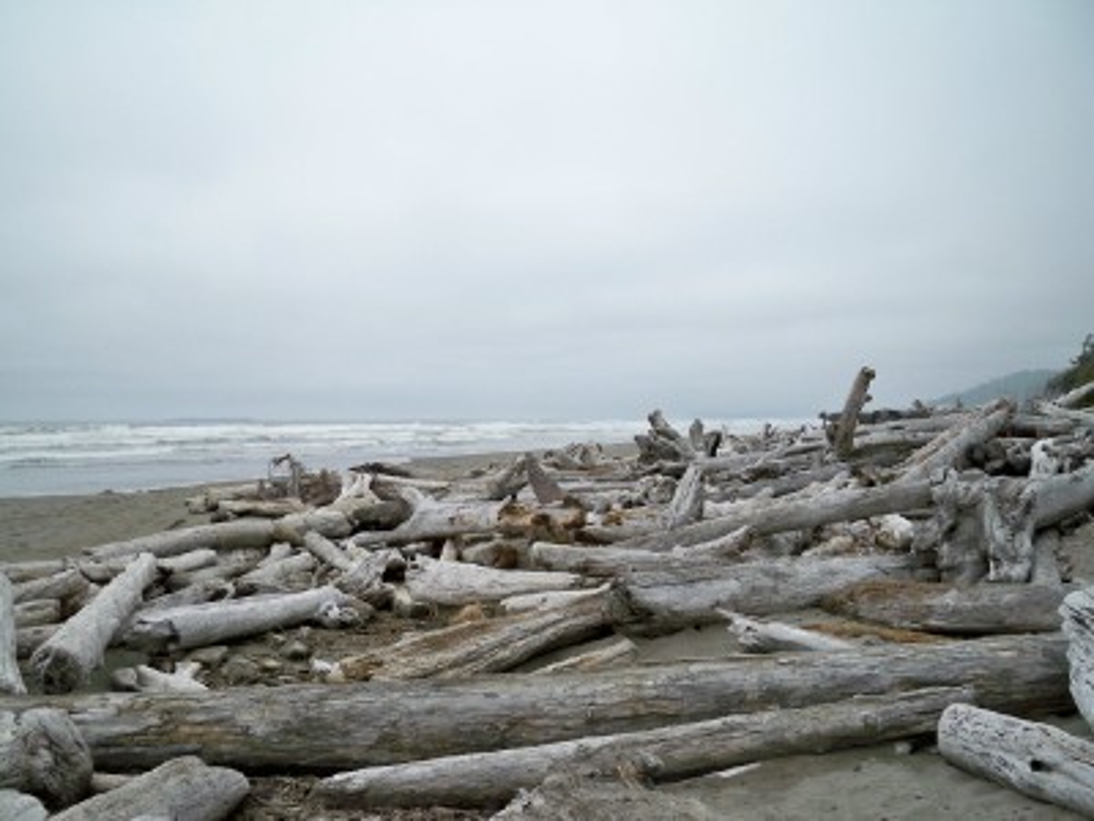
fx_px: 1106
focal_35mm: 35
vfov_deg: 40.7
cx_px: 547
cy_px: 410
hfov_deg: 52.6
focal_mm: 6.3
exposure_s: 1/640
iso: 80
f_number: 4.7
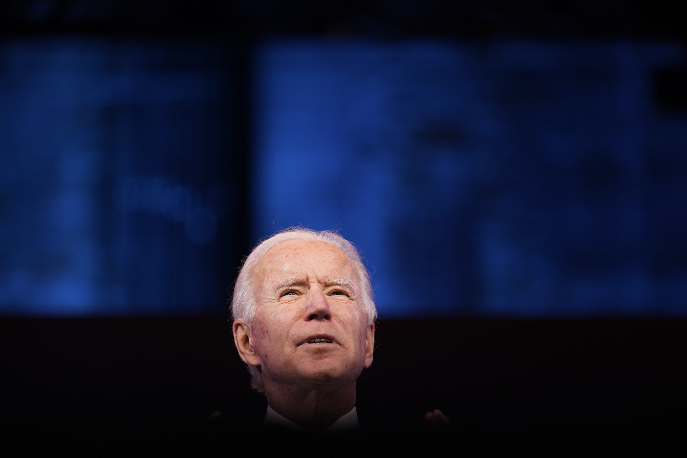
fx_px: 3817
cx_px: 344
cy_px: 229
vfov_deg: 6.9
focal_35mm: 200
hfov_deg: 10.3
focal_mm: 200
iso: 800
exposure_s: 1/200
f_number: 2.8
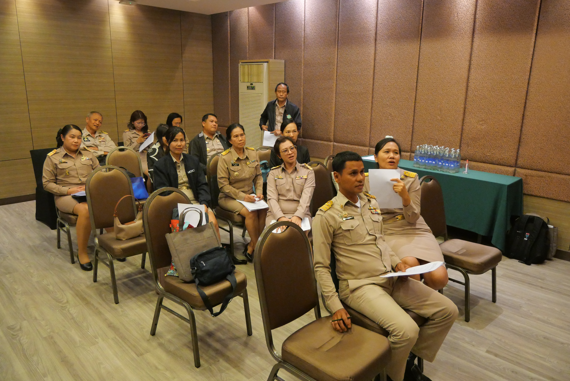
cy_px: 190
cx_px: 285
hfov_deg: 73.7
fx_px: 380
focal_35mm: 24
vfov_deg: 53.2
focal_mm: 12
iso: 3200
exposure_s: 1/100
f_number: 3.5
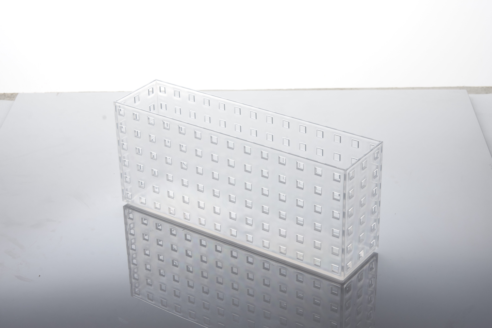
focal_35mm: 78
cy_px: 164
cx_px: 246
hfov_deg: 26.0
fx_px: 1066
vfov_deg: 17.5
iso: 125
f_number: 11
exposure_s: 1/125
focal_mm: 52
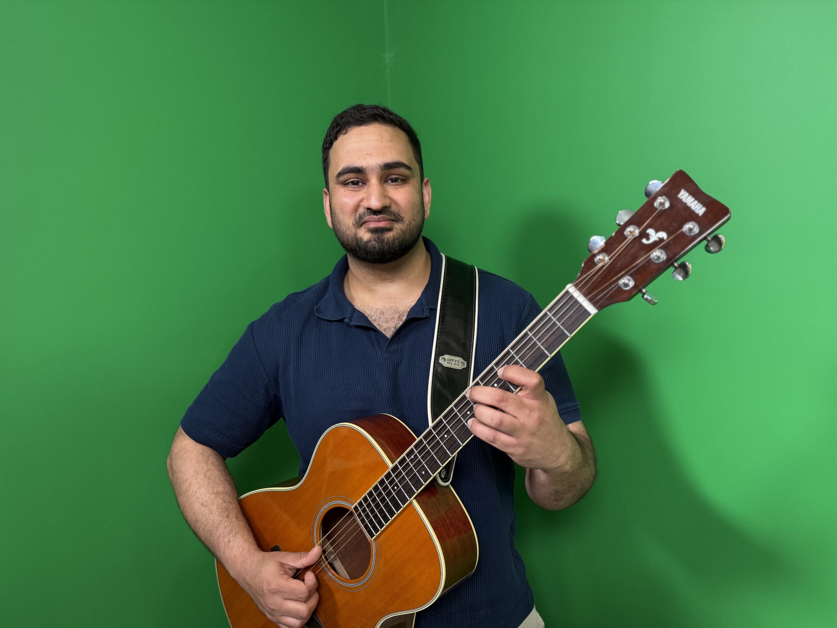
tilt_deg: -6.9
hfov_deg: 71.6
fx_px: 580
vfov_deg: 56.8
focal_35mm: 24
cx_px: 418
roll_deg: +2.3
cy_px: 314
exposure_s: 1/120
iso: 160
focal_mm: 6.76
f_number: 1.78
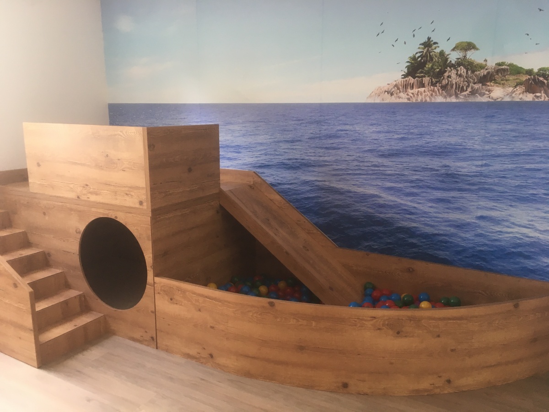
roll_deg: -0.8
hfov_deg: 61.7
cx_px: 274
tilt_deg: -10.5
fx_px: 460
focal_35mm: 29
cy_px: 206
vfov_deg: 48.2
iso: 25
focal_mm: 4.15
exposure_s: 1/30
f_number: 2.2
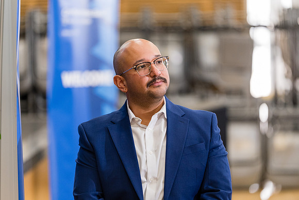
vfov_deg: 8.2
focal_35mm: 168
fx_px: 1396
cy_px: 100
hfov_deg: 12.2
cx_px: 150
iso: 1600
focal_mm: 168
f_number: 2.8
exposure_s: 1/250
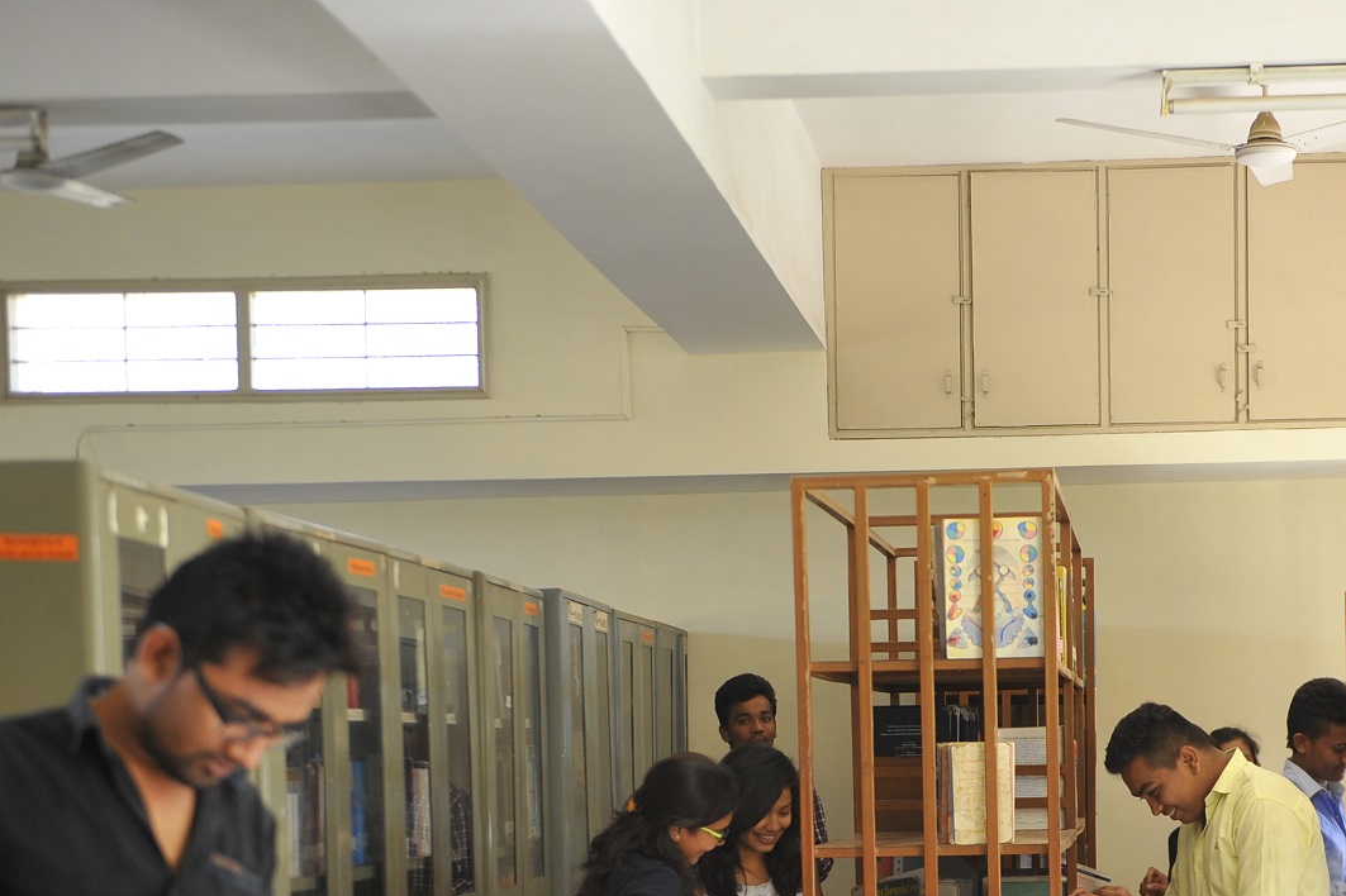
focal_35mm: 73
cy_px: 858
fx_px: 2728
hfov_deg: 27.5
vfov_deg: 18.3
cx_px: 928
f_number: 2.8
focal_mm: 38
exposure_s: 1/80
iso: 500
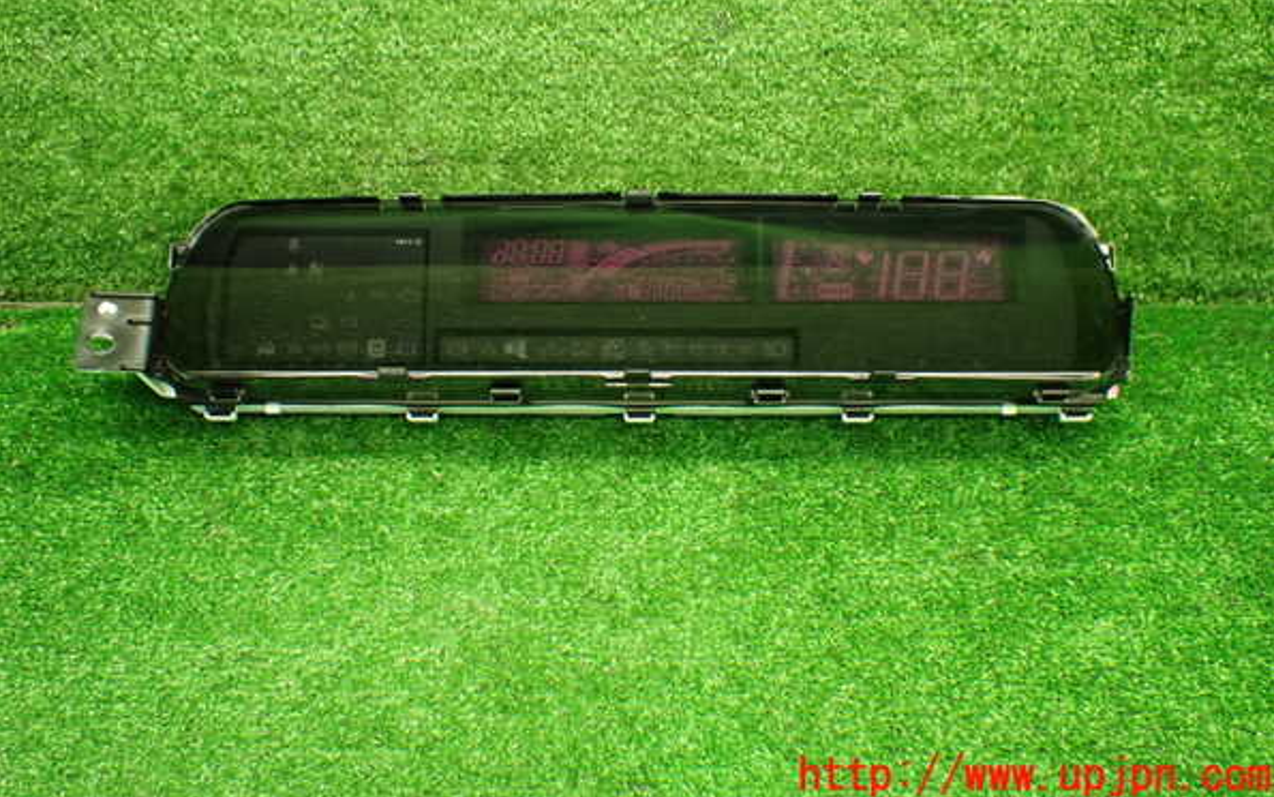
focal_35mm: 47
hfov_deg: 42.6
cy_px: 321
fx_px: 1632
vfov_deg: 27.4
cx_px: 640
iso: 800
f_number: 2.9
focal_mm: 7.84
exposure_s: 1/50
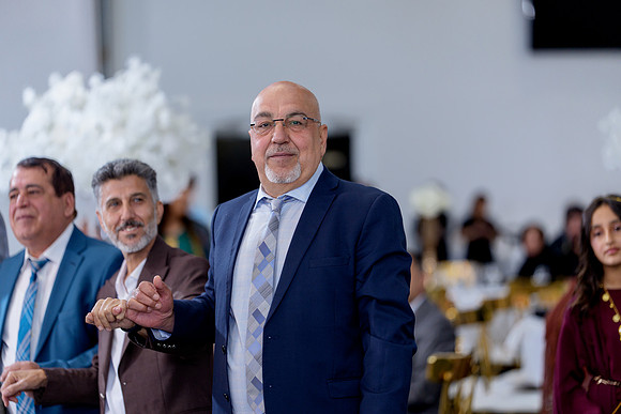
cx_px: 310
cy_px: 207
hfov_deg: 16.9
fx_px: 2088
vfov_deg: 11.3
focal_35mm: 121
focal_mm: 121
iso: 640
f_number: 2
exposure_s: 1/200
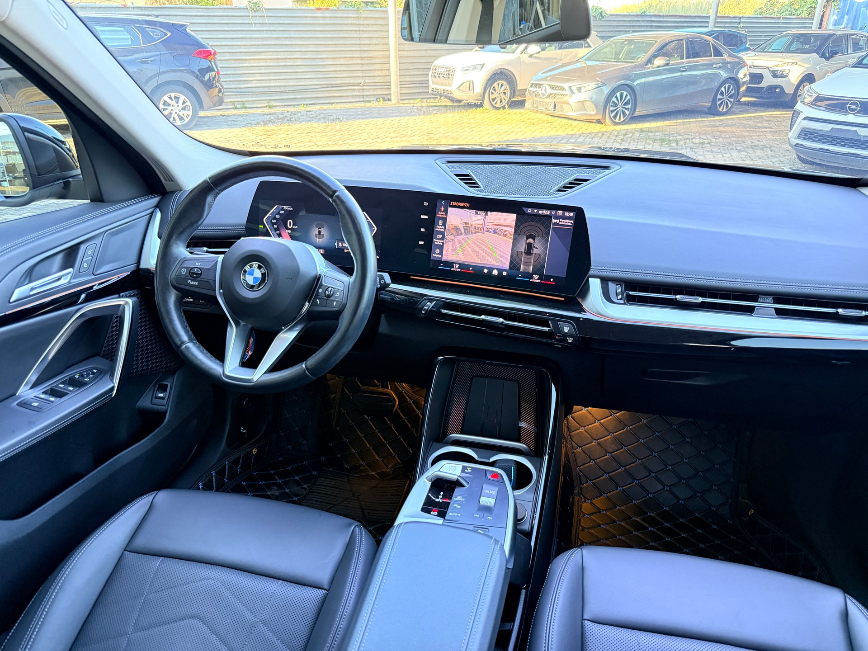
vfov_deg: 56.8
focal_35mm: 24
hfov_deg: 71.6
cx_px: 434
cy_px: 326
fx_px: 602
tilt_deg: -24.4
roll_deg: +0.5
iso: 640
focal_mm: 6.76
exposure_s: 1/50
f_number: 1.78
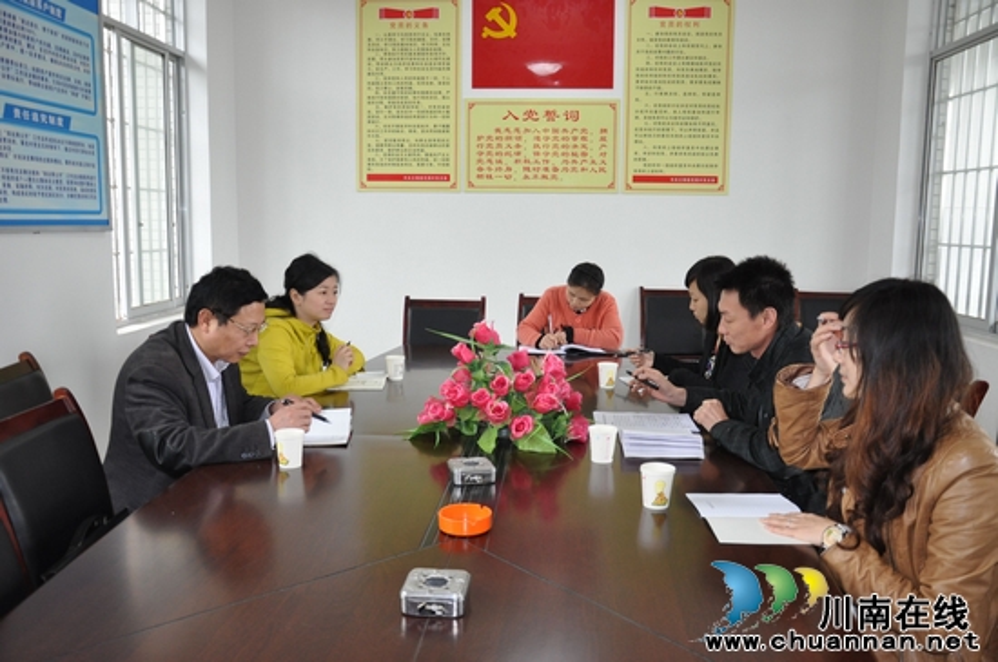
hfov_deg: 59.6
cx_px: 499
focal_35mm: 32
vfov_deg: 41.6
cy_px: 331
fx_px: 872
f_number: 3.8
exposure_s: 1/100
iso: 800
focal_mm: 21
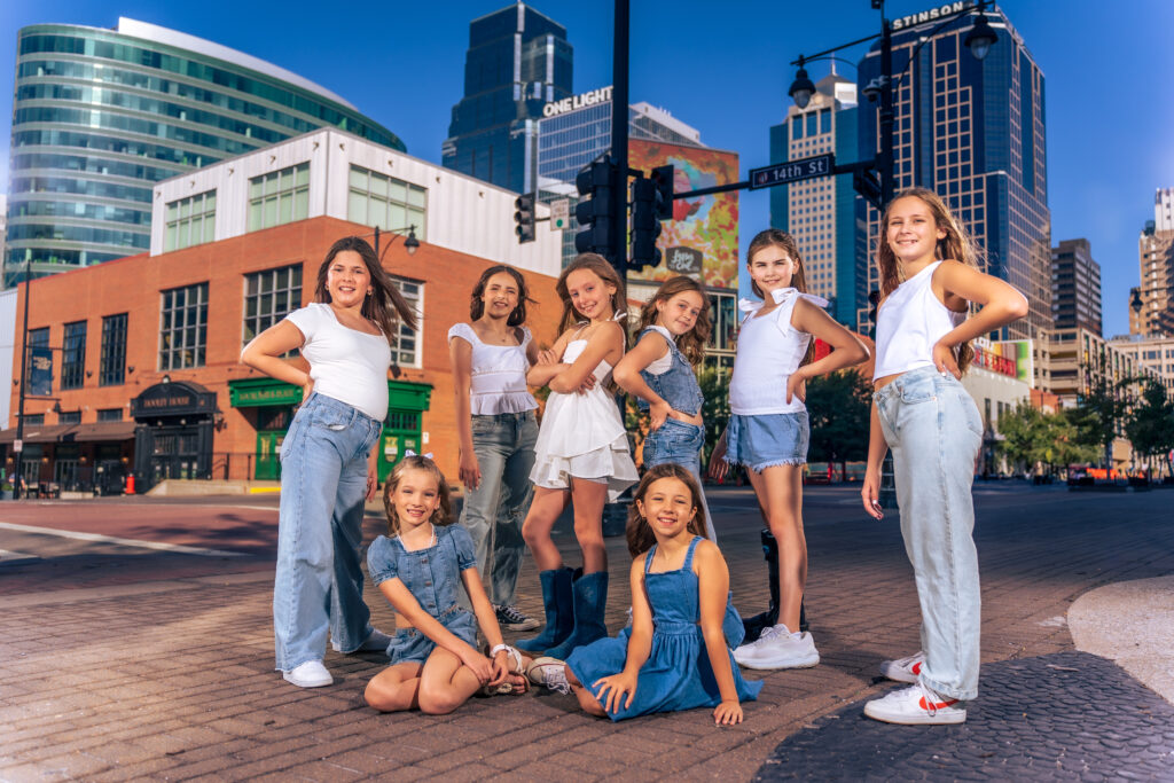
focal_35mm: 29
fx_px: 946
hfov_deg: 63.7
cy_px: 392
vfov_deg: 45.0
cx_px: 587
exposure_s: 1/2000
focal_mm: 29
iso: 50
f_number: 2.8
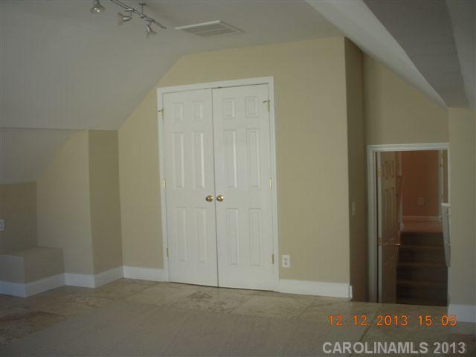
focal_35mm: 38
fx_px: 523
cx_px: 238
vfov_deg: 37.7
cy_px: 178
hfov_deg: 49.0
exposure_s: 1/50
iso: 100
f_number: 3.3
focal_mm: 6.3
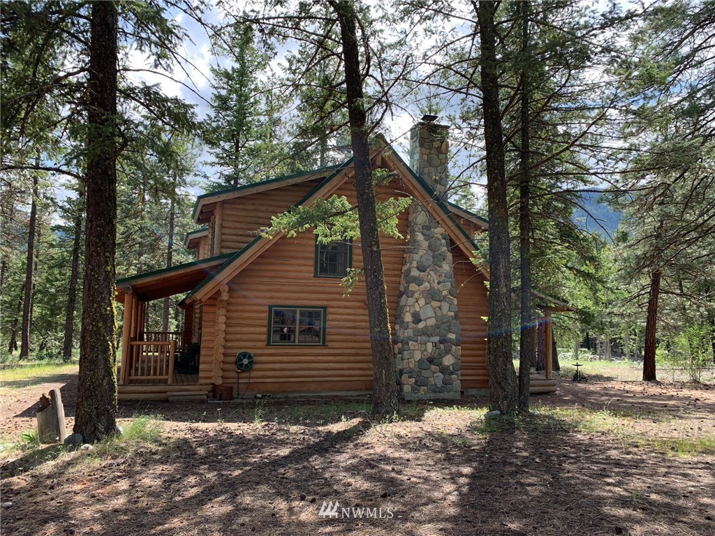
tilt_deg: +7.3
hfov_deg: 67.3
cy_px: 268
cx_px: 358
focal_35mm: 26
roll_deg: -2.1
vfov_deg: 53.1
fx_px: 537
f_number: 1.8
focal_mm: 4.25
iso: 25
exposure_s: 1/490
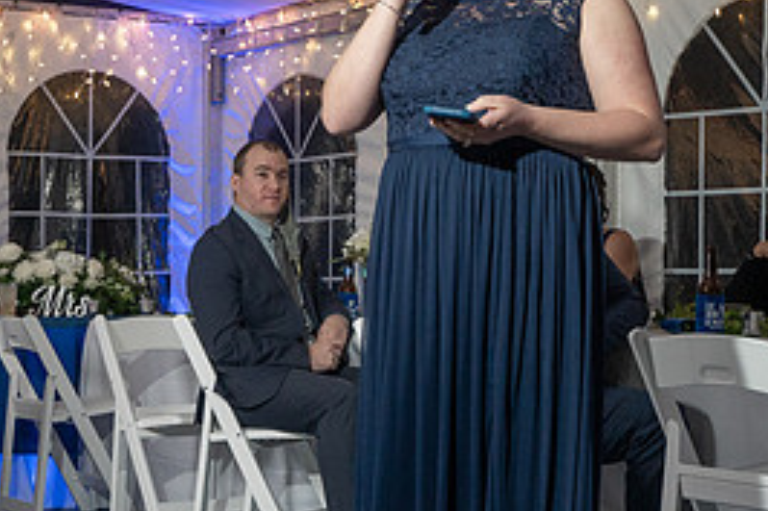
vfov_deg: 16.2
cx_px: 251
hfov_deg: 24.1
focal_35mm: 84
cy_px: 303
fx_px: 1791
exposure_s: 1/250
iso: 2000
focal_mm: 34
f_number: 5.6
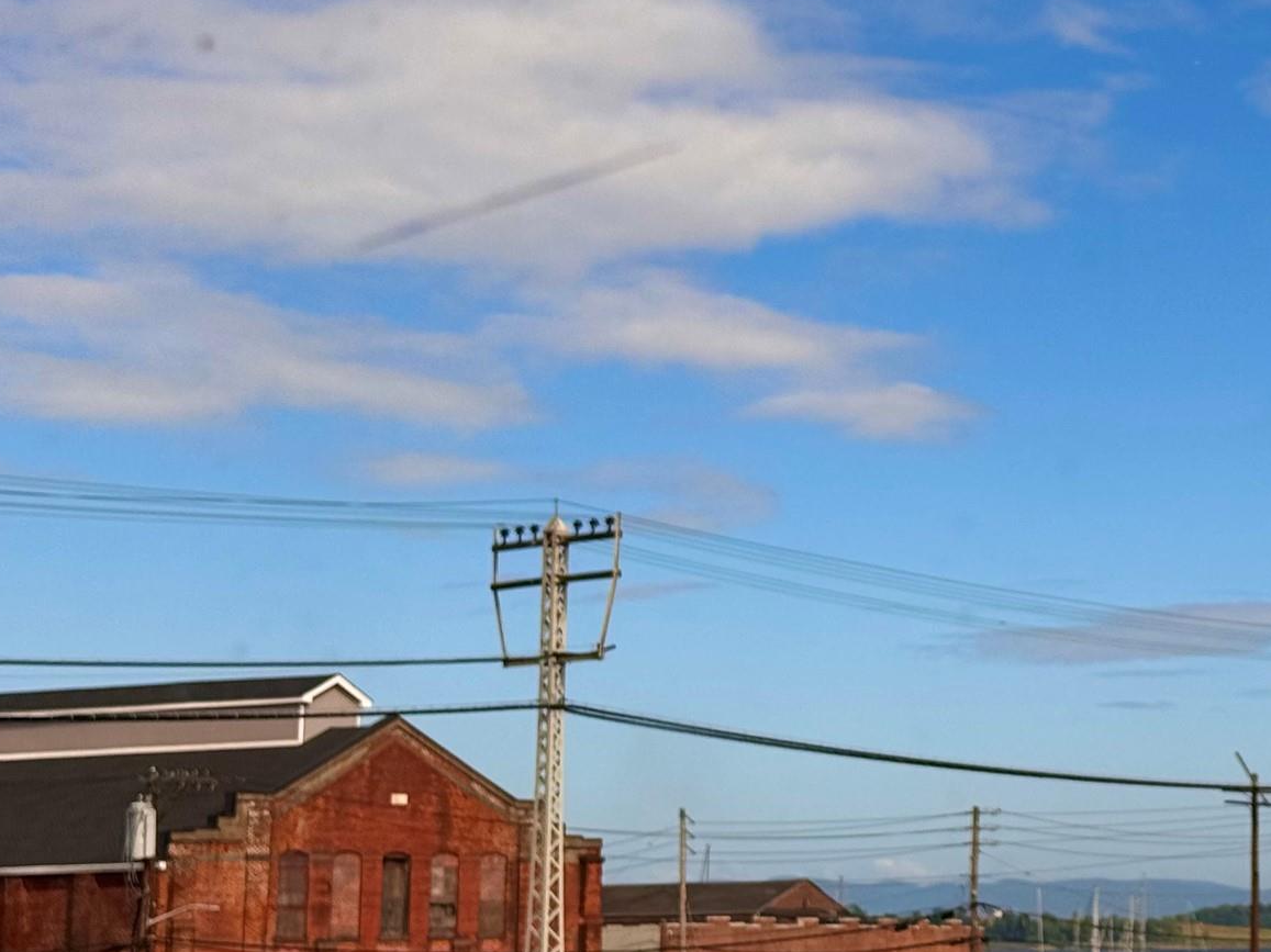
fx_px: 3120
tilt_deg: +9.7
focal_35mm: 85
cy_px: 351
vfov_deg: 17.3
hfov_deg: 22.6
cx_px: 1090
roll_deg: +0.2
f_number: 1.78
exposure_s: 1/4975
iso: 64
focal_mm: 6.76
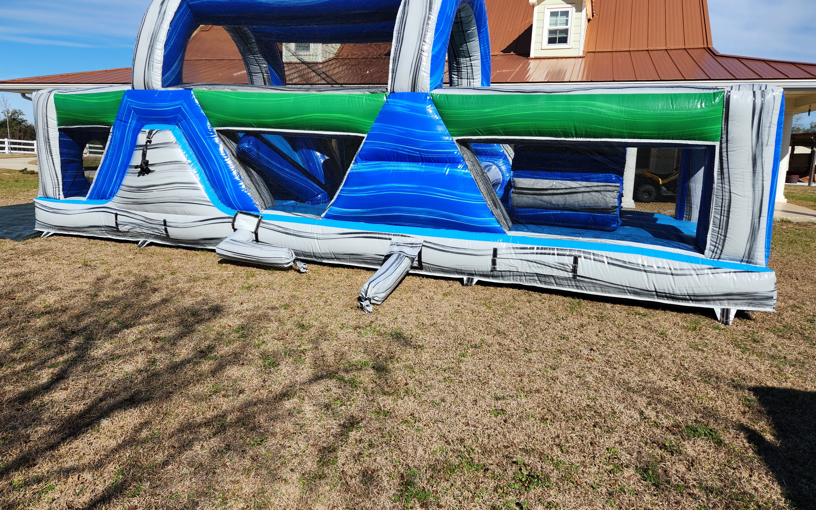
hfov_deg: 70.4
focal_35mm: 26
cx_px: 393
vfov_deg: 47.5
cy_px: 225
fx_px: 578
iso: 20
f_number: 1.8
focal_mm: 5.4
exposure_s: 1/2240
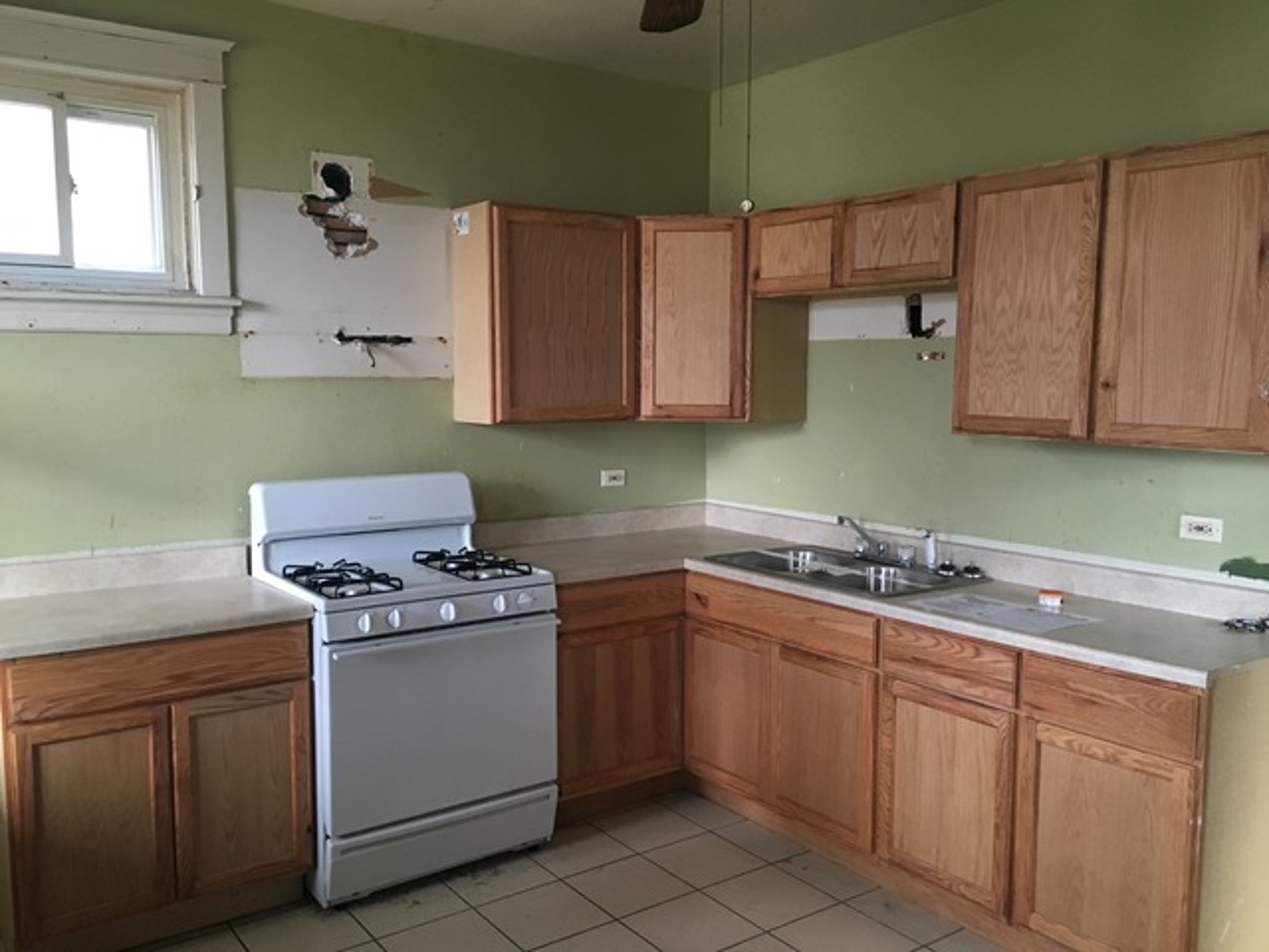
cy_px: 476
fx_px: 1063
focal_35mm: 29
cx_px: 634
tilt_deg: -6.1
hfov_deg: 61.7
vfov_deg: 48.2
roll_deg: -0.2
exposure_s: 1/30
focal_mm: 4.15
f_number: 2.2
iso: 125
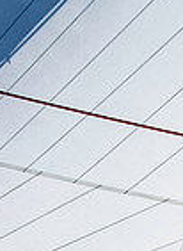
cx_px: 23
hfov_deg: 3.9
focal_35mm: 376
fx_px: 2696
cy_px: 367
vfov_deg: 5.3
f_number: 5
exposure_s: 1/2000
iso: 320
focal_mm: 80
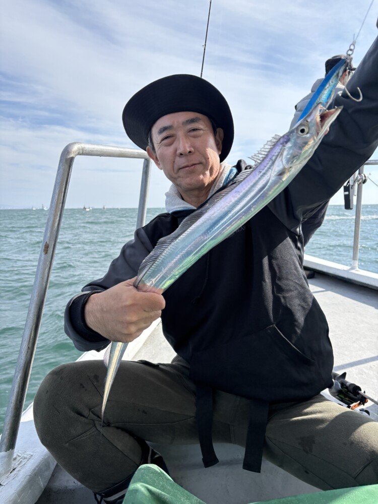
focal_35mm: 26
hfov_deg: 53.1
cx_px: 189
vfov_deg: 67.3
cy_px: 252
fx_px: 379
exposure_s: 1/2639
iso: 50
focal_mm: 5.96
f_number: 1.6
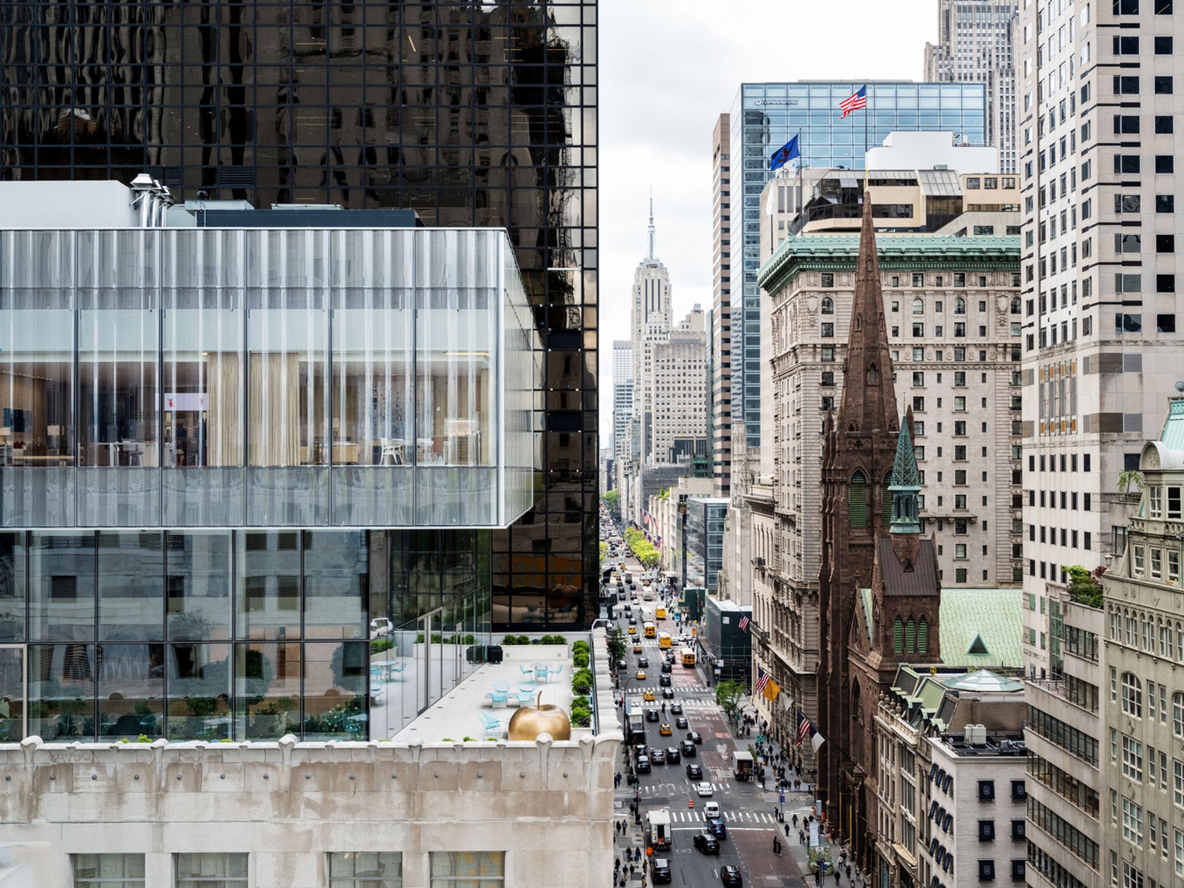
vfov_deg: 36.0
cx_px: 592
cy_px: 444
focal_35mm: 40
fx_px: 1368
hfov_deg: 46.8
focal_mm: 50
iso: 800
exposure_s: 1/200
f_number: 11
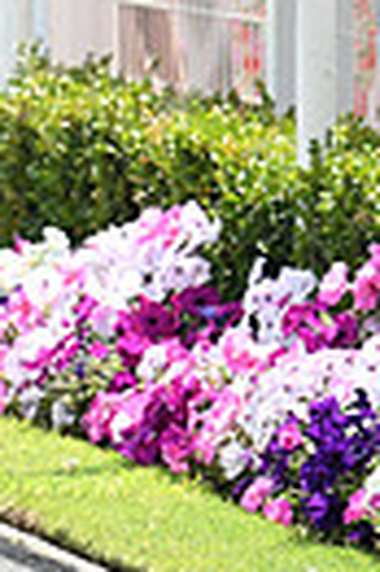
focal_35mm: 885
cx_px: -310
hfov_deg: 1.5
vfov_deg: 2.3
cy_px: -199
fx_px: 14049
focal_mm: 200
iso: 400
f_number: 5.6
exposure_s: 1/800
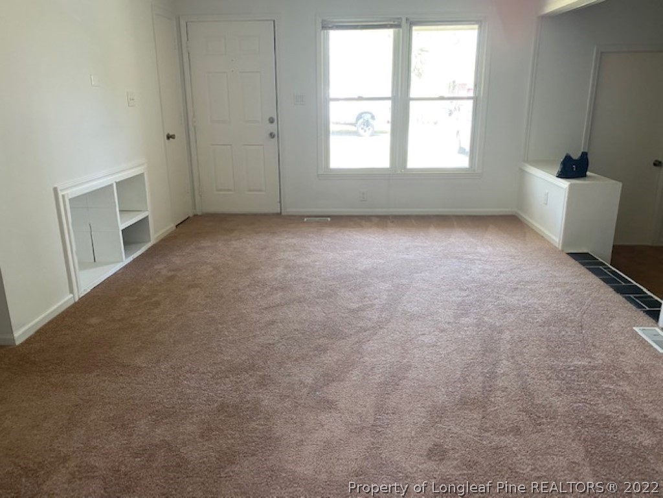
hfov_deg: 67.3
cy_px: 249
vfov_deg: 53.1
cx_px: 332
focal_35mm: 26
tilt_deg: -16.0
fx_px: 498
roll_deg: +2.0
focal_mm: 4.25
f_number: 1.8
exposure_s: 1/88
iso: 125
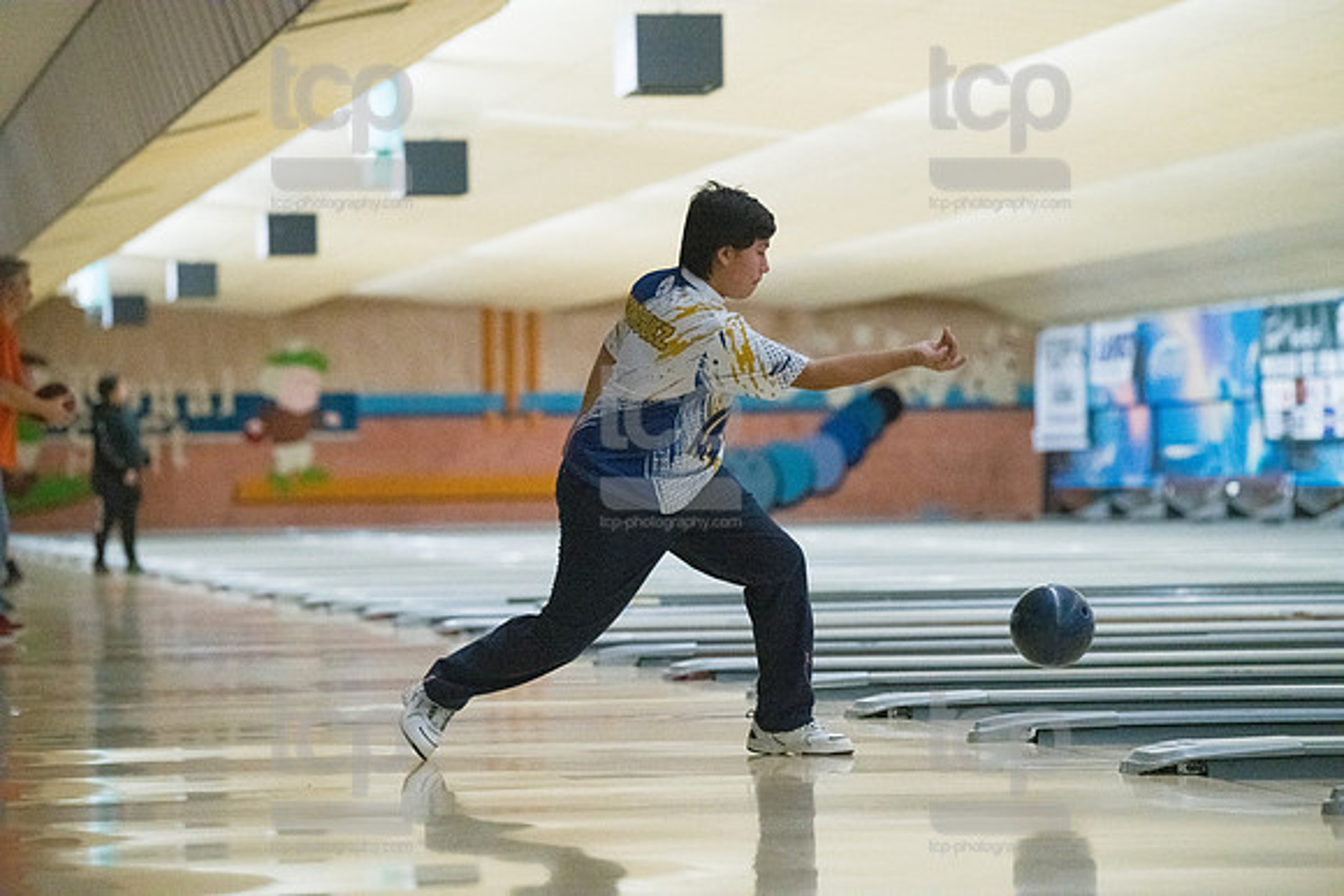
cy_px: 448
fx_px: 5788
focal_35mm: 155
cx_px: 672
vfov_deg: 8.9
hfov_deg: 13.2
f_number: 4
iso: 10000
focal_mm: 155
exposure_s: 1/1000
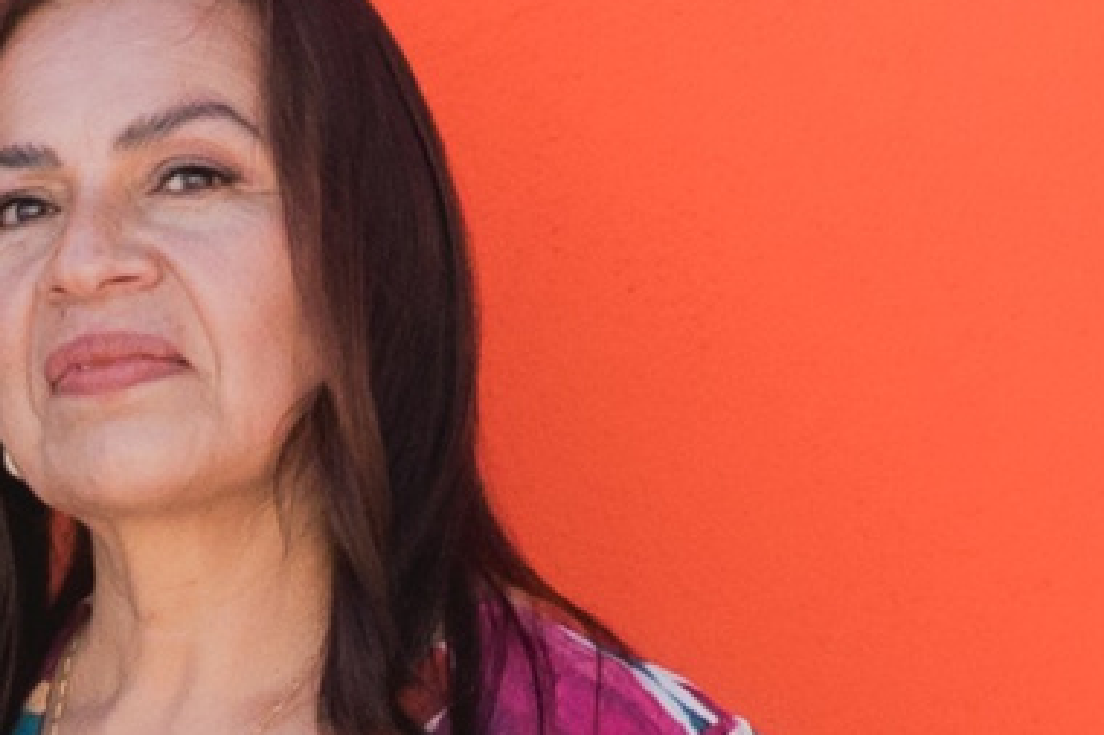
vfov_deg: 4.1
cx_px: -1125
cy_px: 1278
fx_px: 10299
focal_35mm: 336
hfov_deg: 6.0
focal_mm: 31
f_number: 11
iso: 400
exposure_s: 1/160
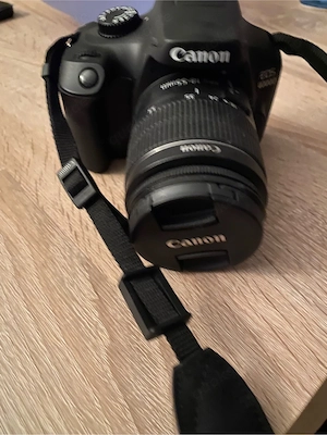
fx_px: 327
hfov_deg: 53.1
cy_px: 218
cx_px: 164
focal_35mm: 26
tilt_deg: -47.2
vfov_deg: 67.3
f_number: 1.8
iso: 500
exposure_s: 1/8
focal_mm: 4.25
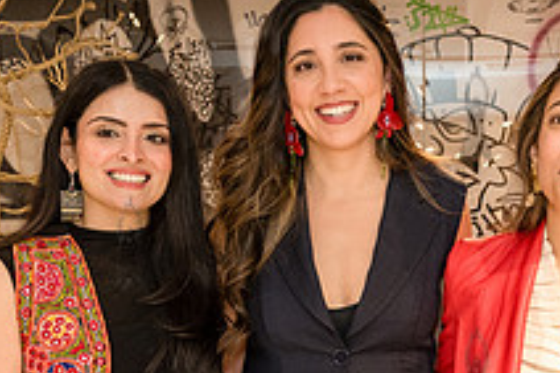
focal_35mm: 82
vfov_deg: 16.4
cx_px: 473
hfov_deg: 24.3
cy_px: 355
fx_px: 1275
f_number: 4
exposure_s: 1/200
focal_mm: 28
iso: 1600
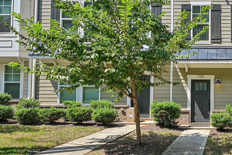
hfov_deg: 49.2
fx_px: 200
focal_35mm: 31
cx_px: 233
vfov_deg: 38.0
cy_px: 2
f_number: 8
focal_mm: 14
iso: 100
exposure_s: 1/200
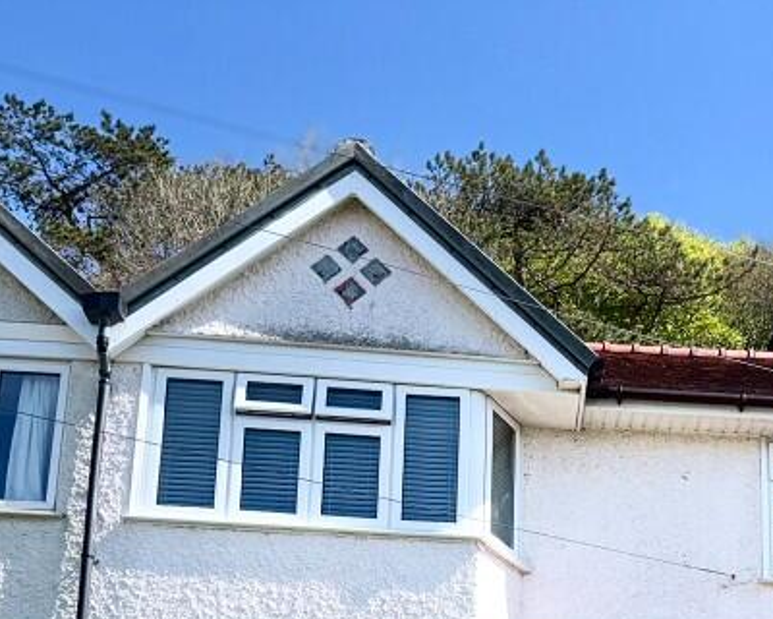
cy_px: 737
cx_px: 616
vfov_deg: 23.3
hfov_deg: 30.7
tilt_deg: +14.7
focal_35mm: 60
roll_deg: -0.5
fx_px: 1373
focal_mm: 6.76
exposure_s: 1/4975
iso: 50
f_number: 1.78
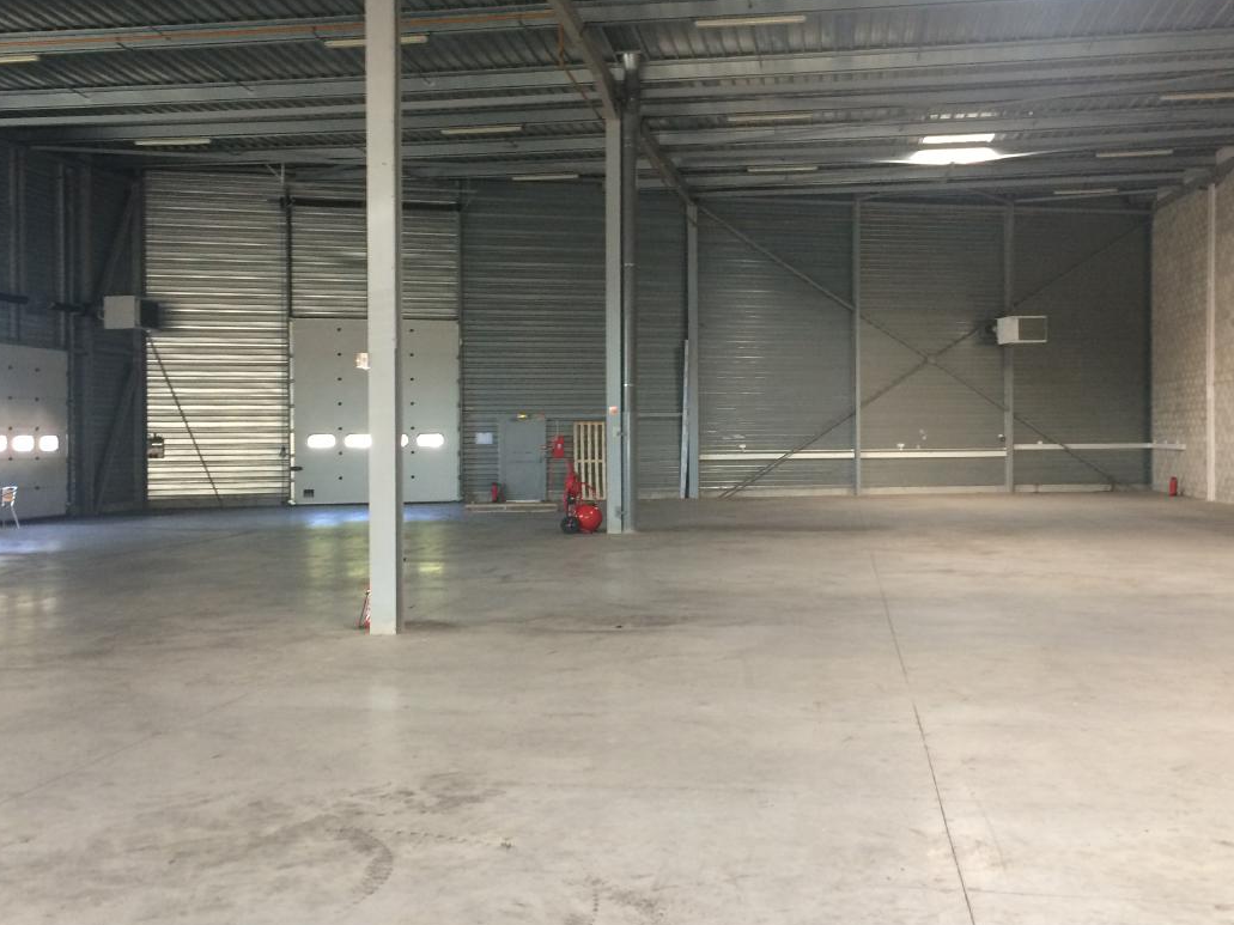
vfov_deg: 39.6
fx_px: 1283
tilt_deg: -0.1
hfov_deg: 51.3
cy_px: 444
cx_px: 640
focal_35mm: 36
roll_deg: +0.7
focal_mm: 4.15
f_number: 2.2
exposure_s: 1/33
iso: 125
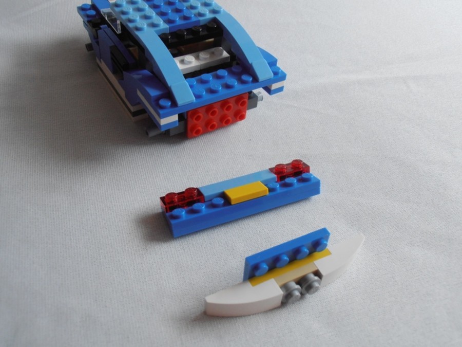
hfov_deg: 50.1
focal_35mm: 37
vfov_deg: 38.7
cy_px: 174
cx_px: 231
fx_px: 494
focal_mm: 6.61
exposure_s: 1/125
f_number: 3.9
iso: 80
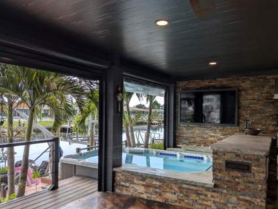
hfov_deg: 65.2
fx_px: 217
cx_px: 152
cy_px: 117
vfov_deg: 51.3
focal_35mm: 27
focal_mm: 6.81
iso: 41
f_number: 1.85
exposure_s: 1/419
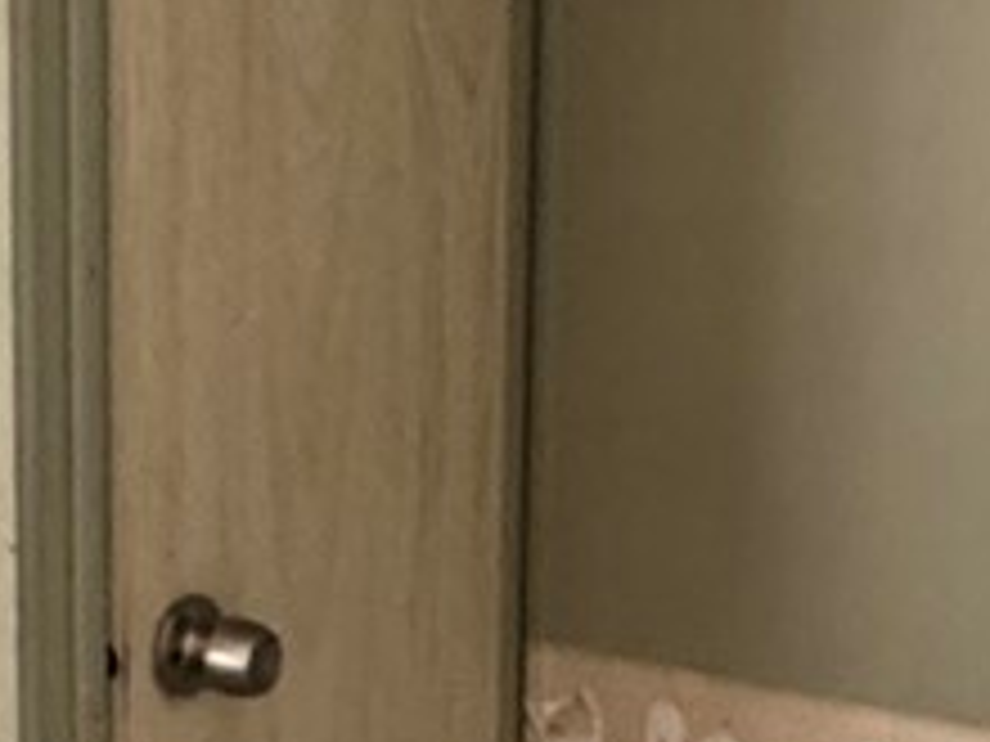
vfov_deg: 14.5
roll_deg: +0.5
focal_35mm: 102
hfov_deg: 18.6
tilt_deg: -14.0
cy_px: 342
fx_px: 2917
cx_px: -63
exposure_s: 1/60
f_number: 2.2
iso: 800
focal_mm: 2.22
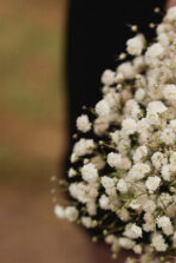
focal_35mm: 202
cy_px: 377
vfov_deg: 9.9
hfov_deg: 6.7
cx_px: 299
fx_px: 1479
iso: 200
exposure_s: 1/2500
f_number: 2
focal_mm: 50
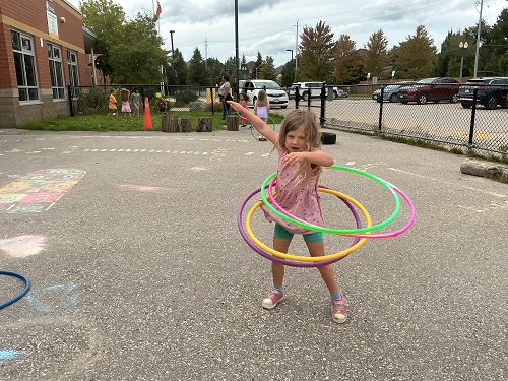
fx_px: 426
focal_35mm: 29
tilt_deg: -10.7
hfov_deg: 61.7
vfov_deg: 48.2
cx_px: 254
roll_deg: +0.0
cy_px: 190
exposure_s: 1/1098
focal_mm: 3
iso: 25
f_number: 1.8
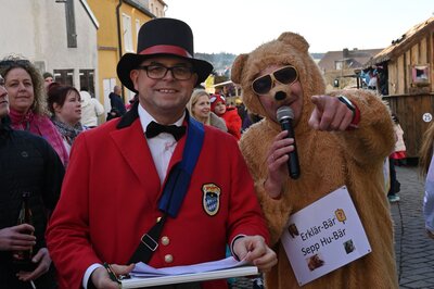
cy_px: 144
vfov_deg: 24.6
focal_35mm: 55
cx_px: 217
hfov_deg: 36.3
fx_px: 662
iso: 1000
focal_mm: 55
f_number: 11
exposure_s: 1/500
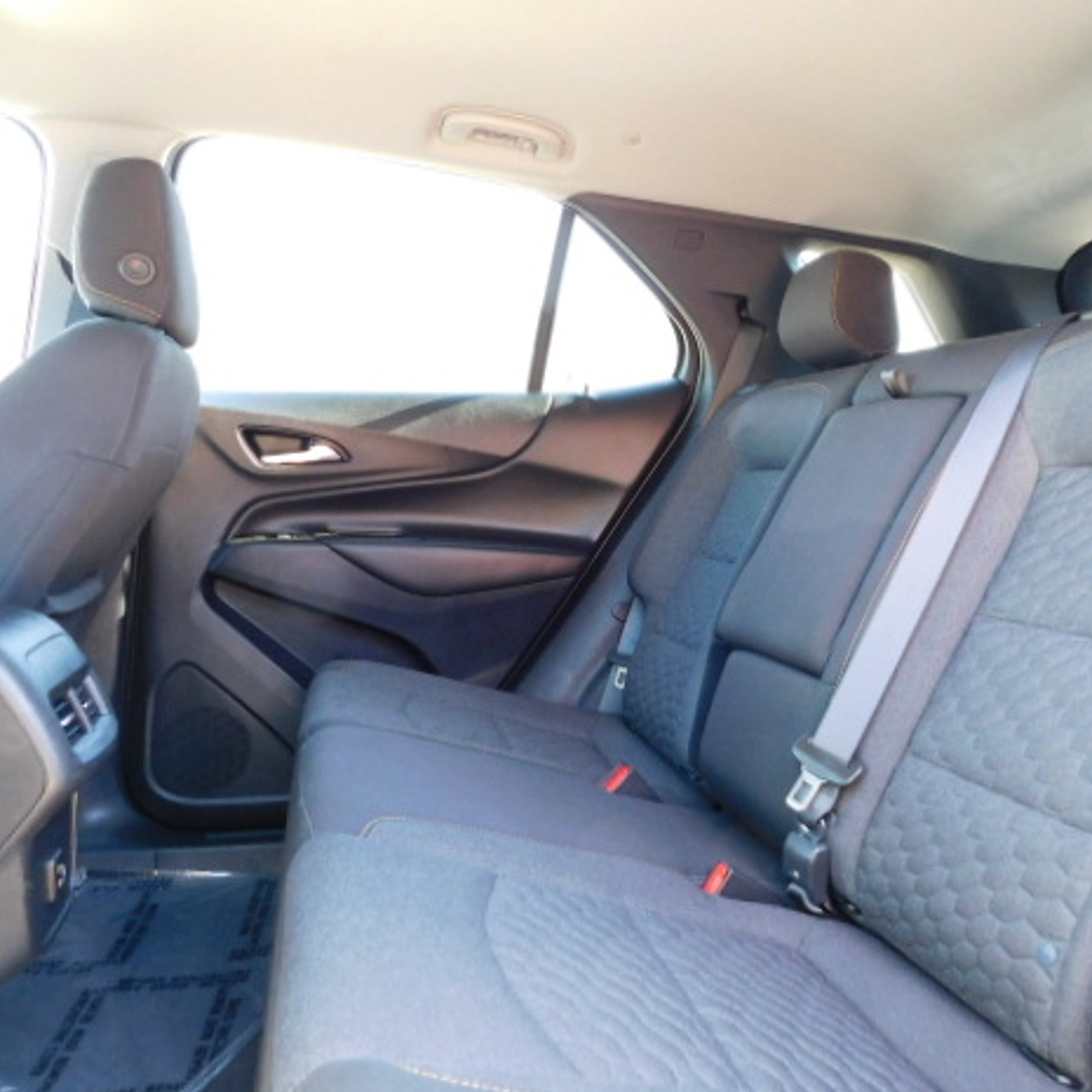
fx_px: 999
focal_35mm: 28
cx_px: 641
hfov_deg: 57.0
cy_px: 540
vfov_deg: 57.3
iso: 320
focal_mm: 4
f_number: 3
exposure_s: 1/30
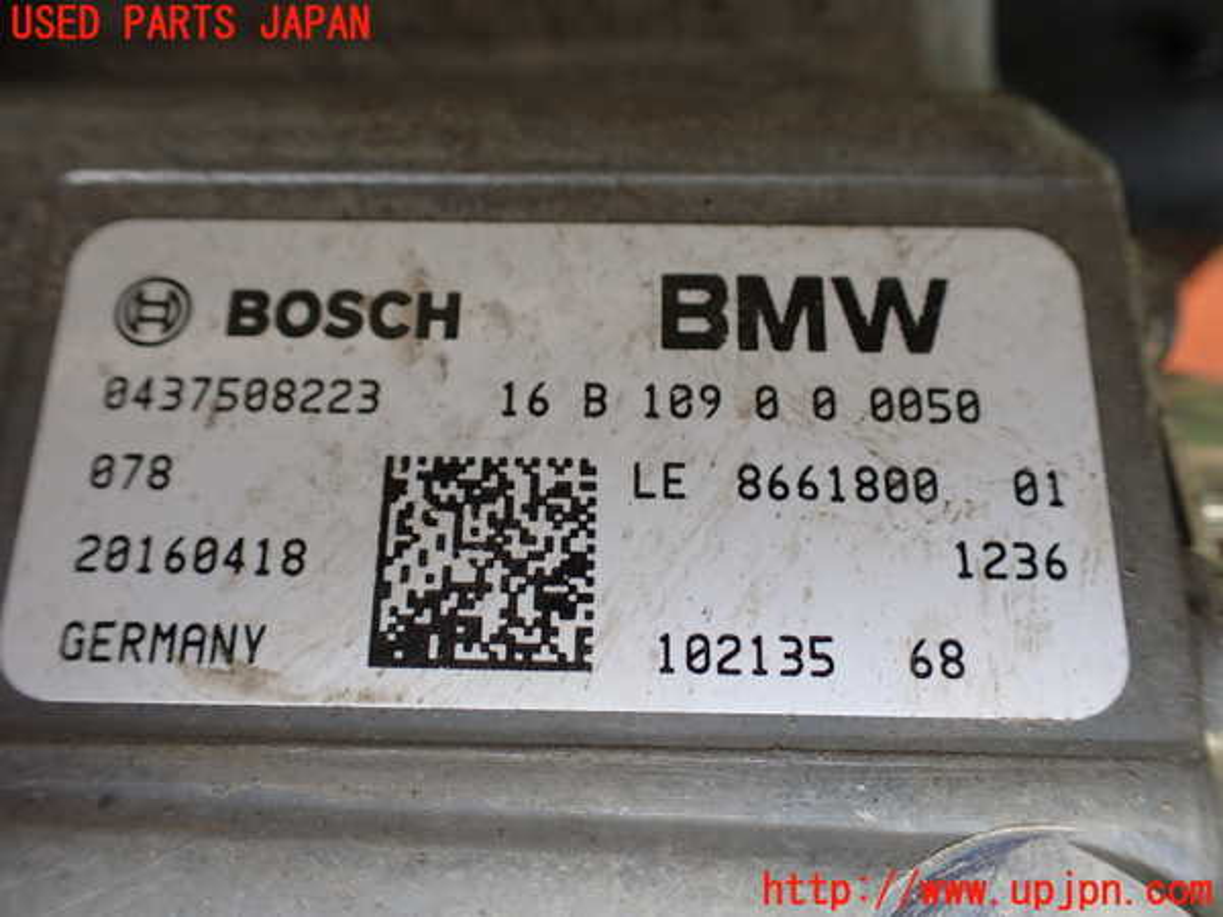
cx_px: 612
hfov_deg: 60.0
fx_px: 1060
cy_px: 458
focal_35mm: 30
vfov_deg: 46.8
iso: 160
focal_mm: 5.4
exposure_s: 1/125
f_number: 2.3
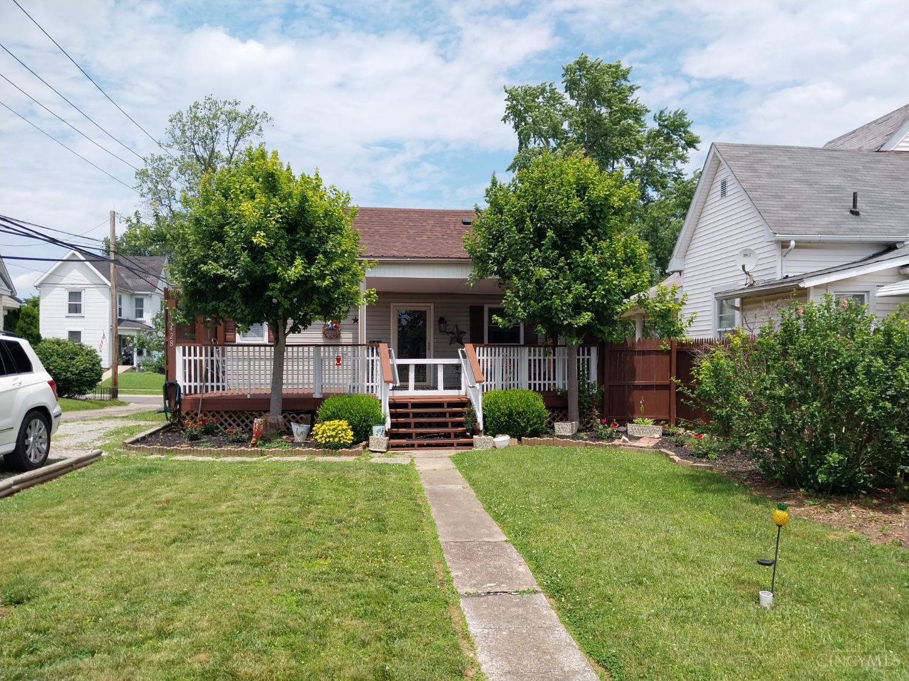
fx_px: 683
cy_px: 340
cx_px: 454
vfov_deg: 53.1
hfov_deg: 67.3
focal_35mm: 26
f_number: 1.8
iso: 20
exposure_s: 1/753
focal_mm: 4
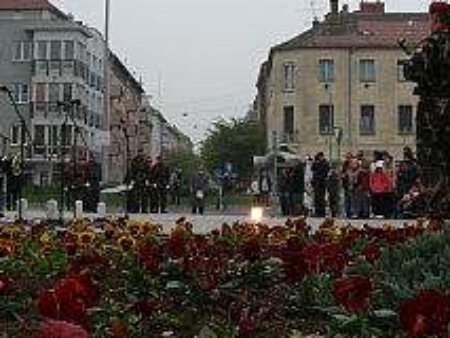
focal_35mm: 74
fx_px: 963
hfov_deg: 26.2
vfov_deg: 19.6
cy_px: 49
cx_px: 285
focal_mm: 7.4
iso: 100
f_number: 3.6
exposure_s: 1/100
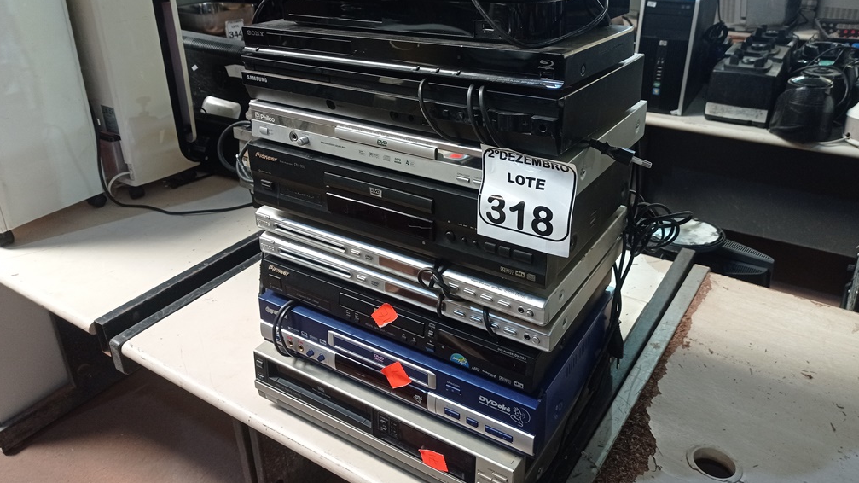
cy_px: 179
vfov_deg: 37.5
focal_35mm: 31
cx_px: 429
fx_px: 706
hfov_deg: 62.6
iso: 260
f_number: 1.79
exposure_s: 1/60
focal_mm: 4.7
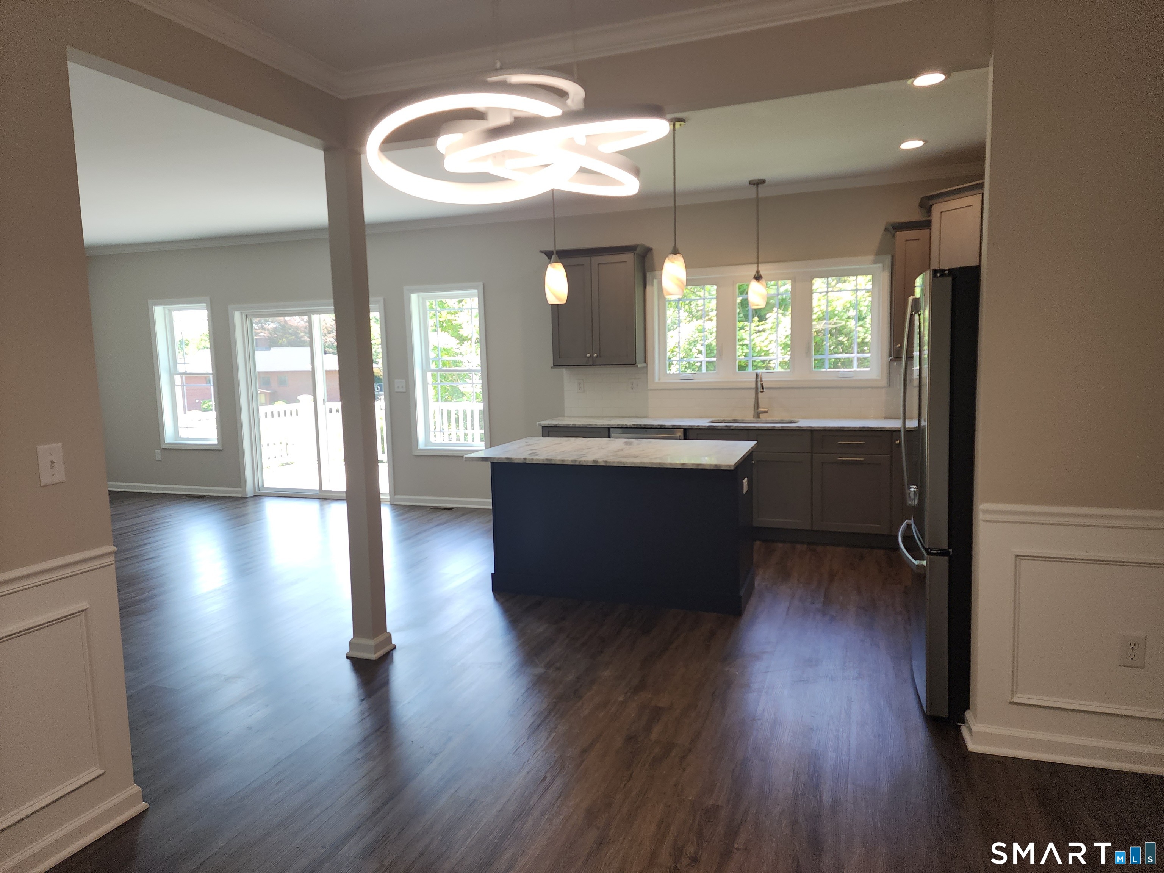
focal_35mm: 23
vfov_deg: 58.9
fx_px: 773
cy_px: 436
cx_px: 582
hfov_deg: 73.9
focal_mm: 6.4
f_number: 1.8
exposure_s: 1/60
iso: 32
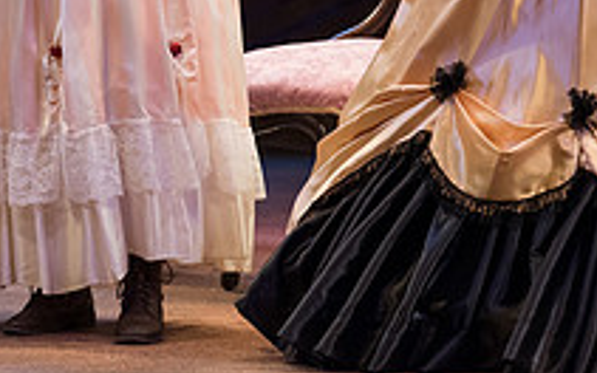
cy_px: -162
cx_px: 93
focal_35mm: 840
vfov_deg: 1.6
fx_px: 13671
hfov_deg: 2.5
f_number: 5
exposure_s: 1/400
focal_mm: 300
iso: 3200
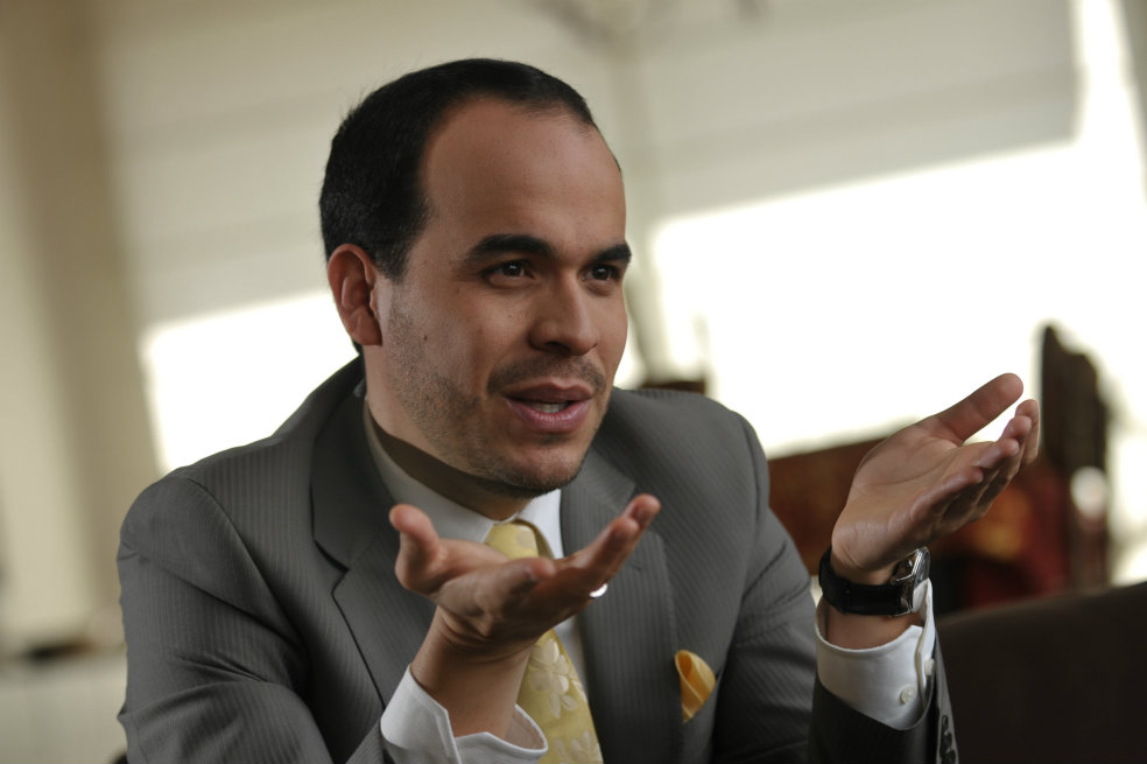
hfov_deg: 16.7
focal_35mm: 123
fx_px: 3917
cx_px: 574
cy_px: 382
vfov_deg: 11.1
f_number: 2.8
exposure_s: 1/320
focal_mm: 82
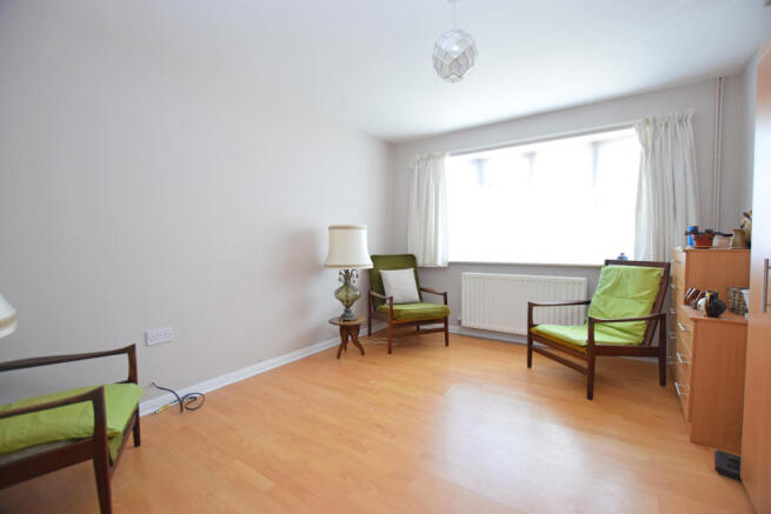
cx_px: 386
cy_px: 257
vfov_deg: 77.4
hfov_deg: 100.4
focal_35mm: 15
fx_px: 321
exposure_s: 1/60
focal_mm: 10
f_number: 3.5
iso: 800
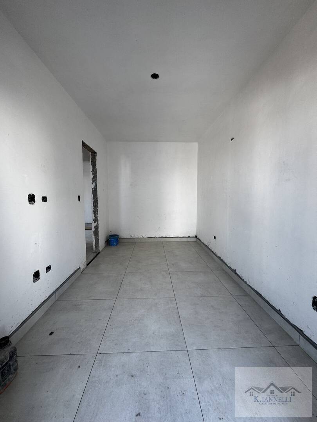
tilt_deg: -5.1
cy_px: 211
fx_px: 171
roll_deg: +0.5
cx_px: 158
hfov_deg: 85.7
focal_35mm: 14
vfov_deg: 102.1
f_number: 2.2
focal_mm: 2.22
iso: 64
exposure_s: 1/99
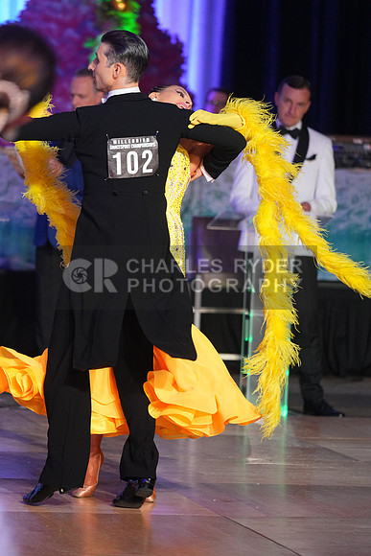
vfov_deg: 10.3
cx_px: 186
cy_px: 278
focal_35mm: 200
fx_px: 3090
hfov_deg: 6.9
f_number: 4
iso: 2500
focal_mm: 200
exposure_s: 1/400
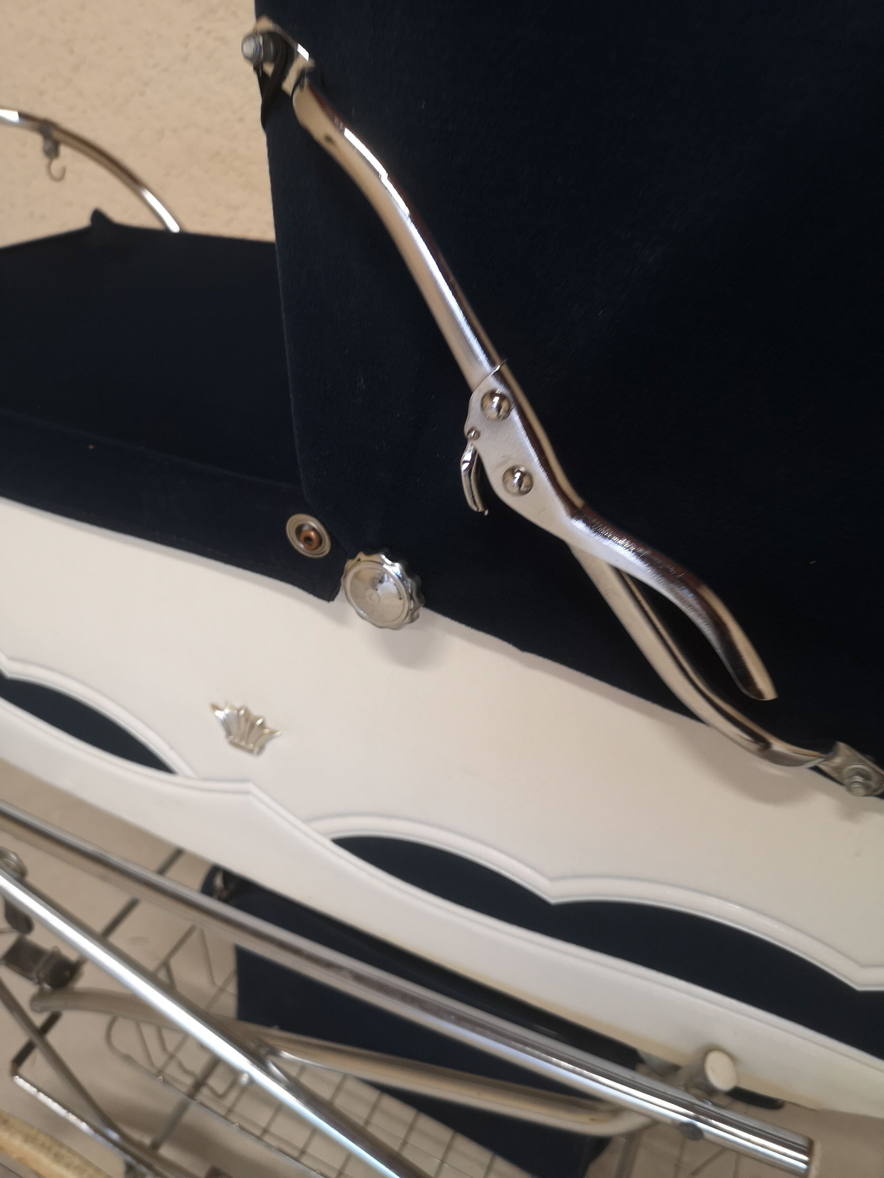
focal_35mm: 27
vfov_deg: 65.3
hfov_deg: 51.4
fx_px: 919
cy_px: 589
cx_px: 442
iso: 160
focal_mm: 5.58
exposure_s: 1/33.3
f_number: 1.8
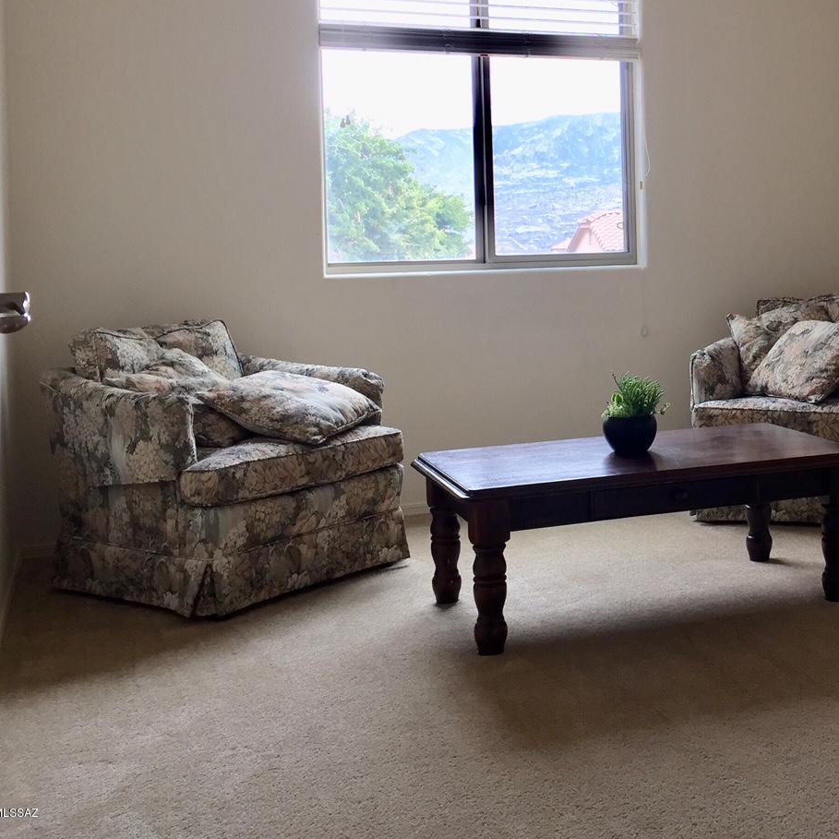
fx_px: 1261
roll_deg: +0.6
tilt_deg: -0.4
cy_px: 286
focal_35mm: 46
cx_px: 704
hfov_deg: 35.3
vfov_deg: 36.4
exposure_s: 1/60
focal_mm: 4.15
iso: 32
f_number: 2.2
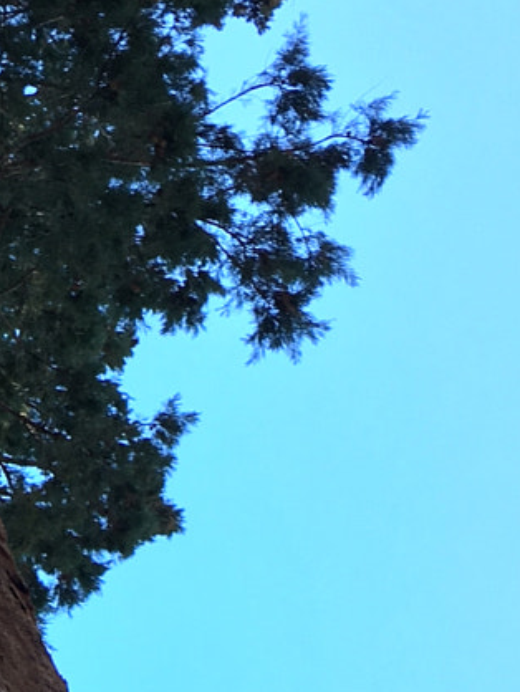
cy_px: 871
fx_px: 2221
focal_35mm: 111
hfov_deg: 12.9
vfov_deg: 16.8
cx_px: -177
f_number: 2.2
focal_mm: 4.15
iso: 25
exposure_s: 1/133
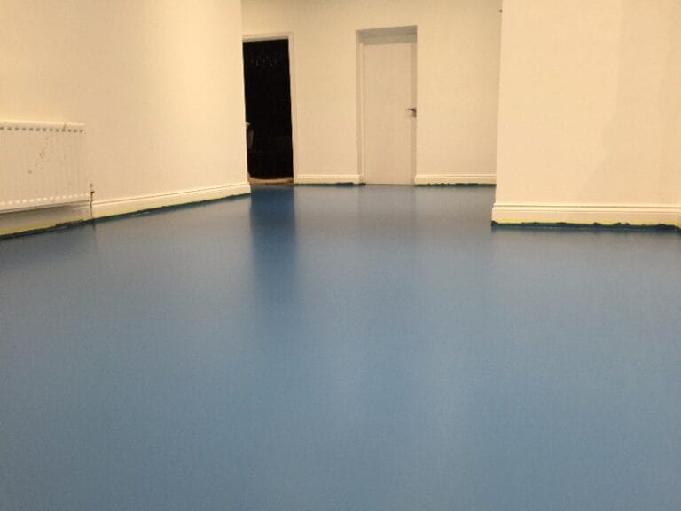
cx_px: 340
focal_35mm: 29
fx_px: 571
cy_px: 256
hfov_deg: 61.7
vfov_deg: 48.2
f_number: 2.2
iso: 100
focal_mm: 4.15
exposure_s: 1/15
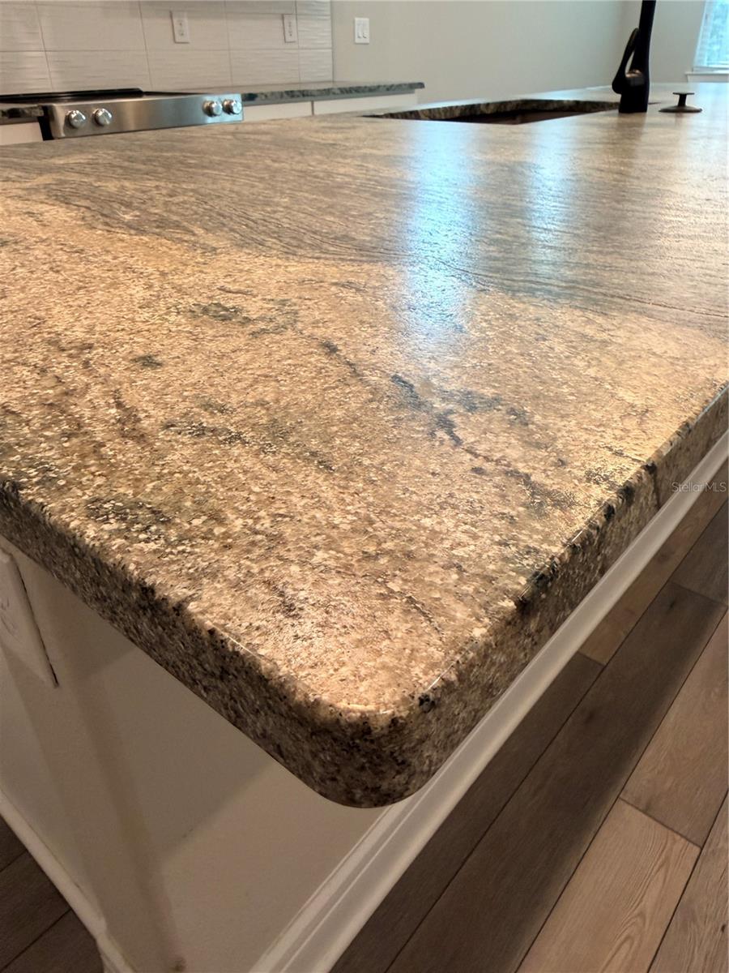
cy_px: 486
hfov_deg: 56.8
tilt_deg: -28.2
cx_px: 364
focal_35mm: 24
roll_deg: +0.8
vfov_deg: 71.6
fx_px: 674
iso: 160
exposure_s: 1/60
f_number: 2.2
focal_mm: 2.22
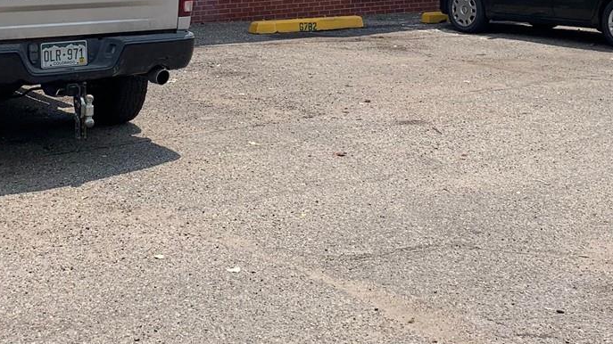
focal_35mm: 66
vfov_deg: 17.4
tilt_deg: +0.2
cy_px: -70
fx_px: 1072
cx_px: 234
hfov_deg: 31.8
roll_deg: -0.6
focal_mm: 4.25
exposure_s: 1/3185
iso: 25
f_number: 1.8
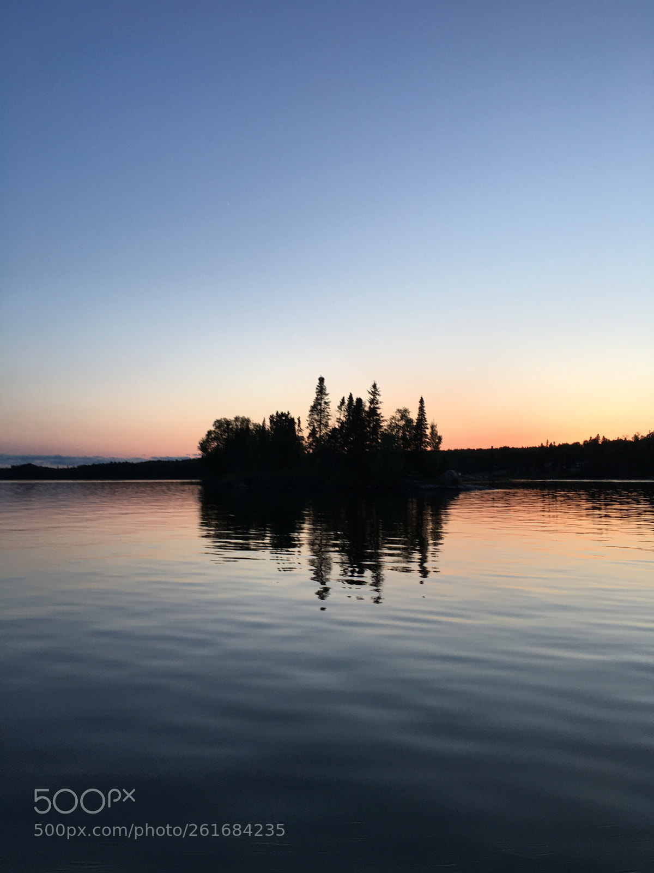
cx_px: 327
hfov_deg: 48.2
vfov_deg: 61.7
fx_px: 731
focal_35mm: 29
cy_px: 436
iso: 32
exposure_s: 1/60
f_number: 2.2
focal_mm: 4.15
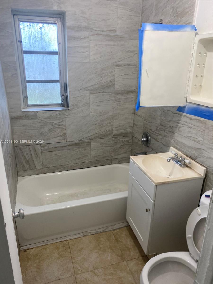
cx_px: 106
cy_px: 142
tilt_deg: -17.5
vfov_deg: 67.3
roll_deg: -1.0
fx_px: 213
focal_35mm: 26
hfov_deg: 53.1
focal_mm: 4.25
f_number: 1.8
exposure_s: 1/60
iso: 64
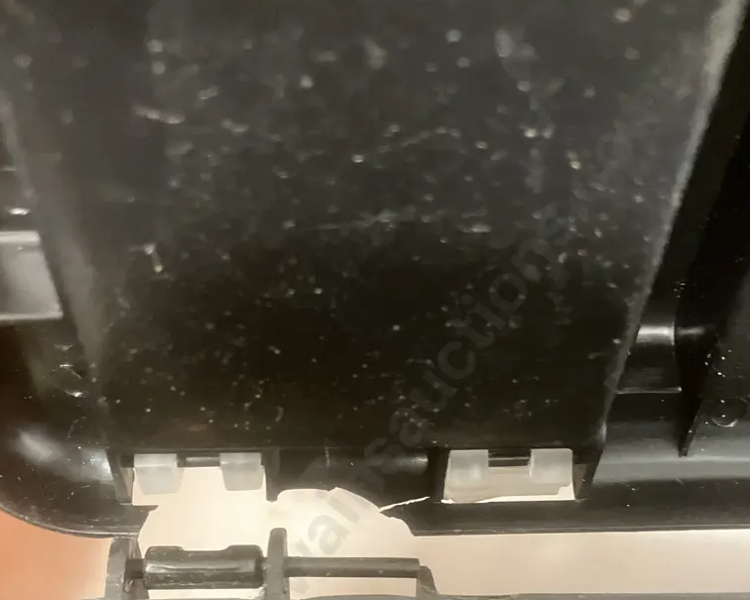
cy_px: 465
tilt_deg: -66.8
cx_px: 377
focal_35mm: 37
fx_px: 821
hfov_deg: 49.1
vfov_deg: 38.9
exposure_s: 1/25
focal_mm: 3.99
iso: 640
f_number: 1.8
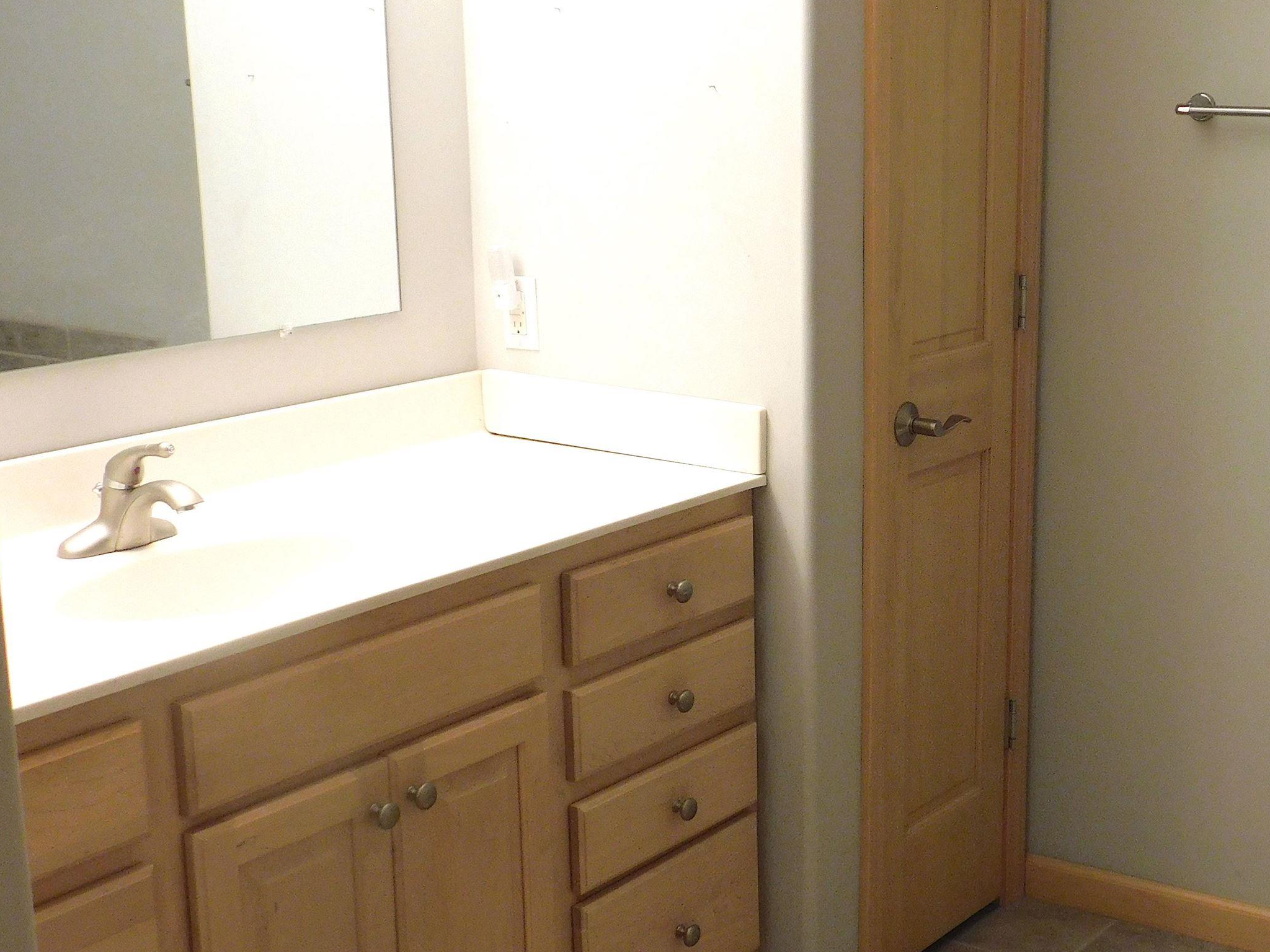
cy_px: 503
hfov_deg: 35.0
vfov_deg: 27.0
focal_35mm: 54
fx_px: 1981
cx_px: 906
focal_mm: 6.3
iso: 200
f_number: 3.5
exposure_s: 1/30
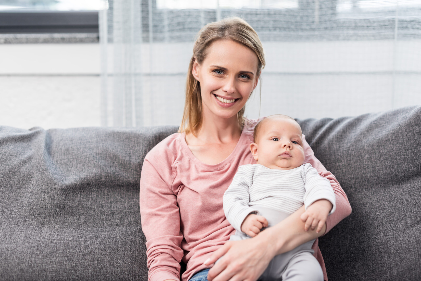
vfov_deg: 27.0
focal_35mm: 50
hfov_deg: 39.6
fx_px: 585
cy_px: 140
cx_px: 210
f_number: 2.5
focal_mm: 50
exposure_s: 1/200
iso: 100
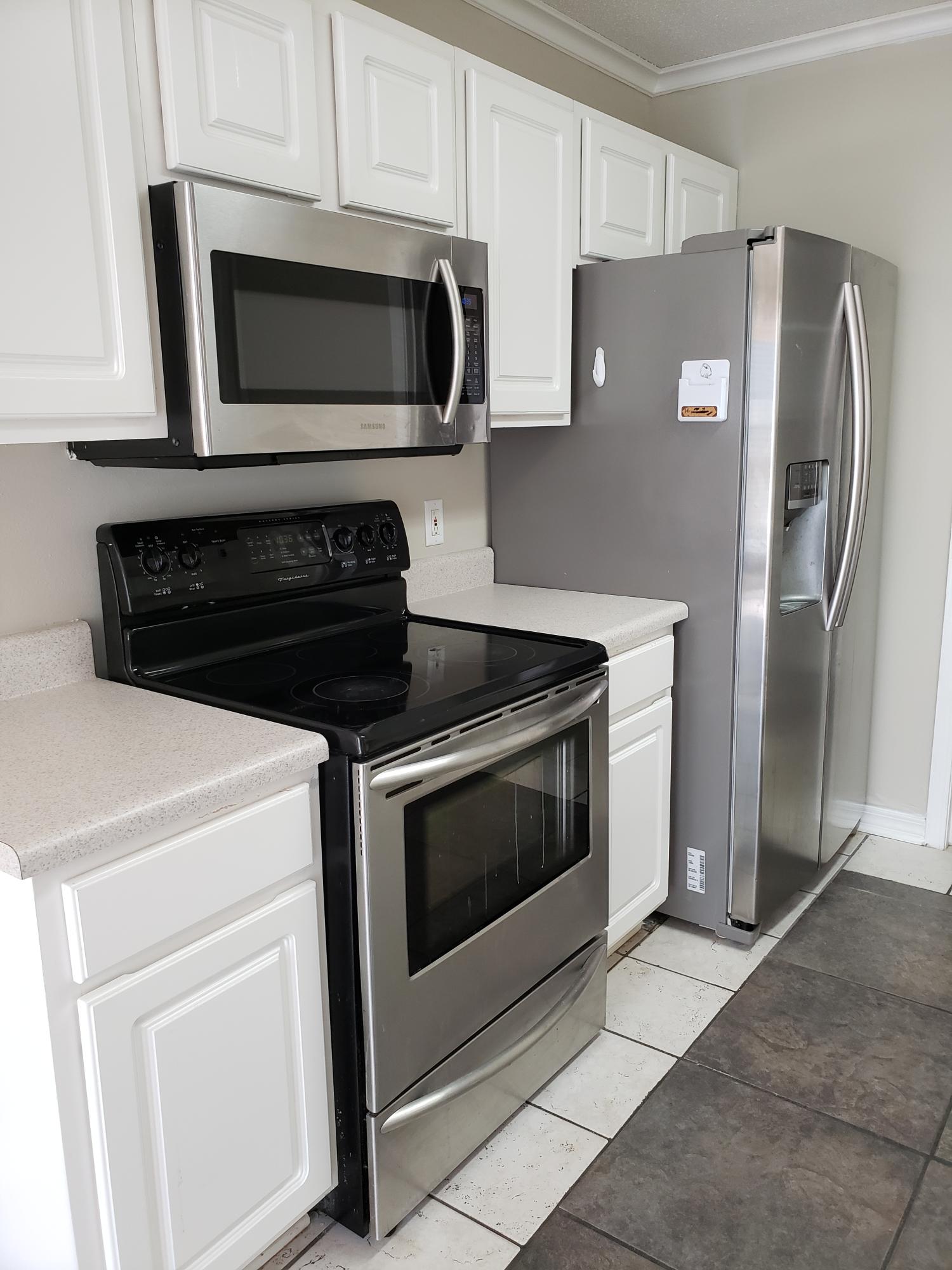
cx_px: 476
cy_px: 635
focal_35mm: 26
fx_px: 953
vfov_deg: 67.3
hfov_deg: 53.1
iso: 200
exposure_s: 1/60
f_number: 2.4
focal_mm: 4.3
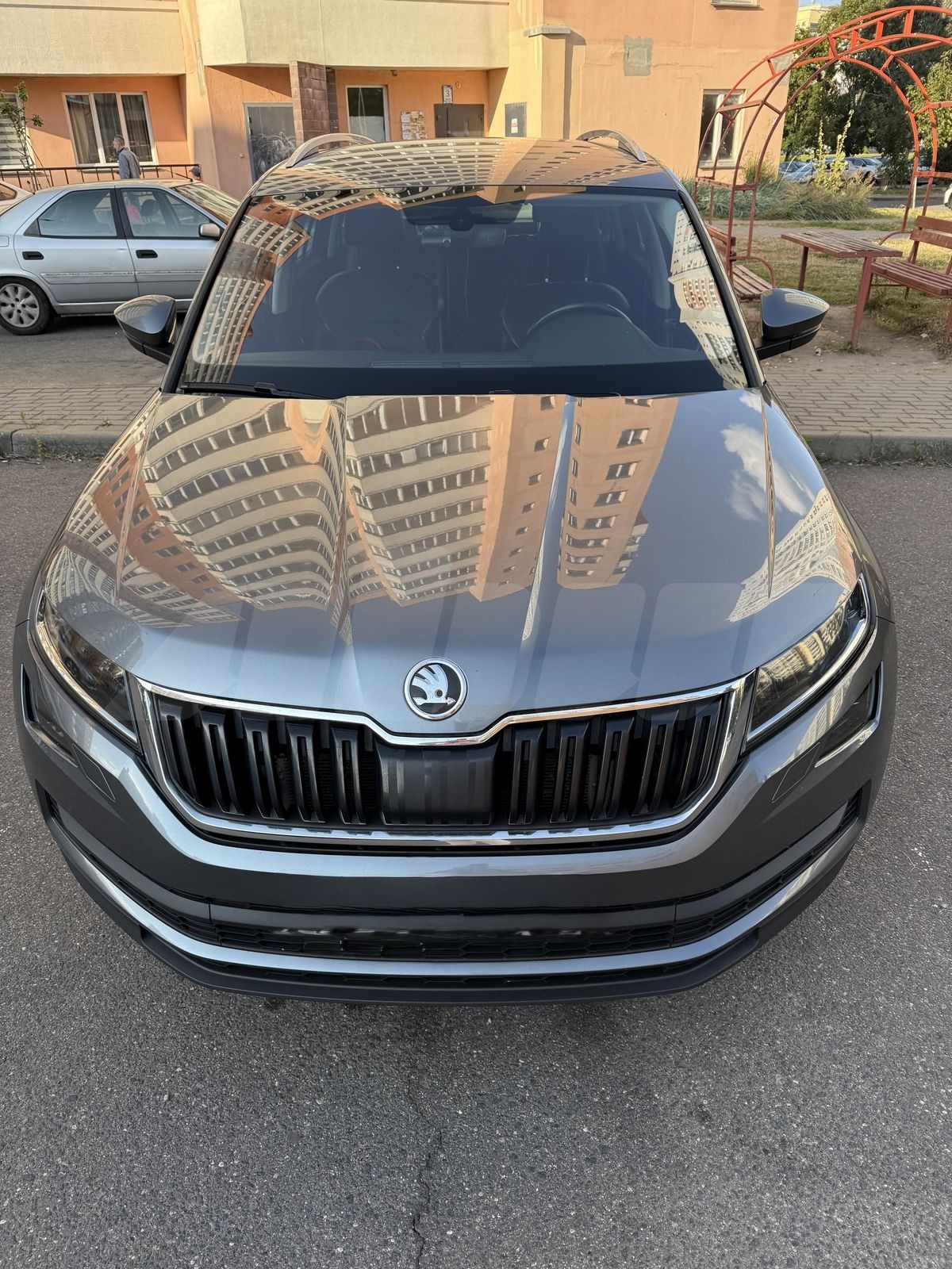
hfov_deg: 56.8
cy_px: 634
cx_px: 476
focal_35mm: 24
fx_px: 880
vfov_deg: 71.6
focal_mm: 6.76
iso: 100
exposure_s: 1/992
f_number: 1.78
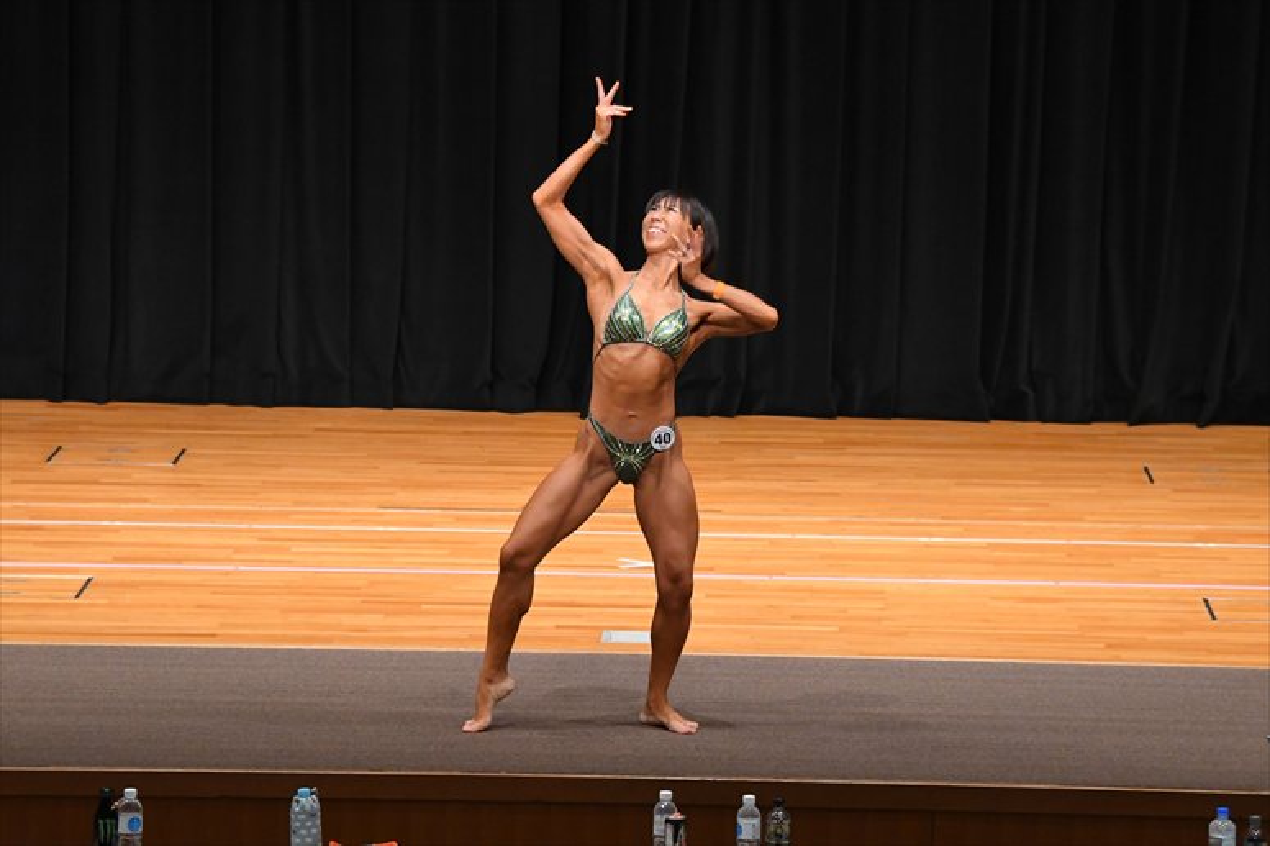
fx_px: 6135
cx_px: 635
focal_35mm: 174
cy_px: 423
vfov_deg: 7.9
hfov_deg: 11.8
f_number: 5.6
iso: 4000
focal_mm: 116
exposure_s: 1/400
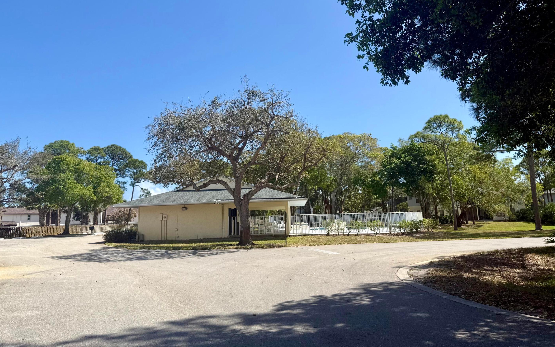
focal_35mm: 26
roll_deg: +0.5
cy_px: 150
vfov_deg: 47.5
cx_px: 276
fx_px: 393
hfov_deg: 70.4
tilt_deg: +7.9
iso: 80
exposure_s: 1/4673
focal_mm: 6.76
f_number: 1.78
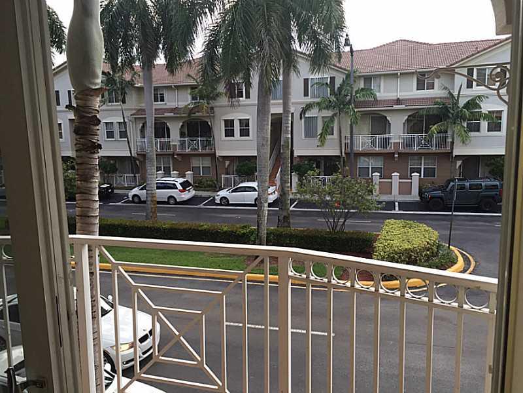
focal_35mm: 29
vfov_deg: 48.2
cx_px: 262
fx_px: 438
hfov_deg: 61.7
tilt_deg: -8.6
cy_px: 196
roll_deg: +0.6
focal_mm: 4.15
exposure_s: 1/120
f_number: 2.2
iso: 64
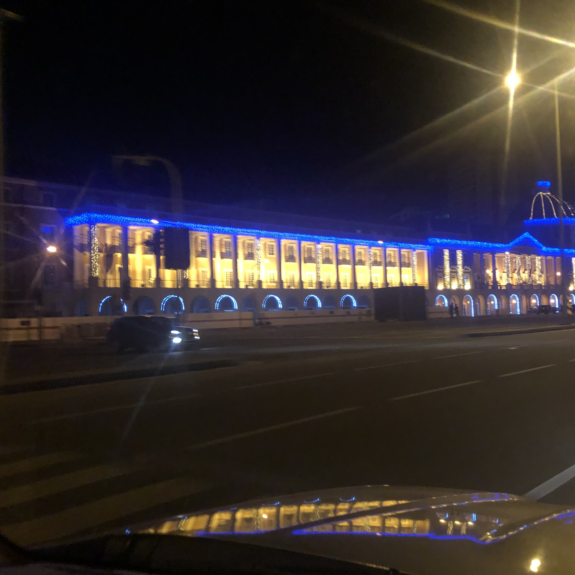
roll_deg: +1.6
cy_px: 287
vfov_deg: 48.5
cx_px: 344
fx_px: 639
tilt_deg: +0.9
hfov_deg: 48.2
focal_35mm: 34
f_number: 1.8
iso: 80
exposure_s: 1/7
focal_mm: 3.99
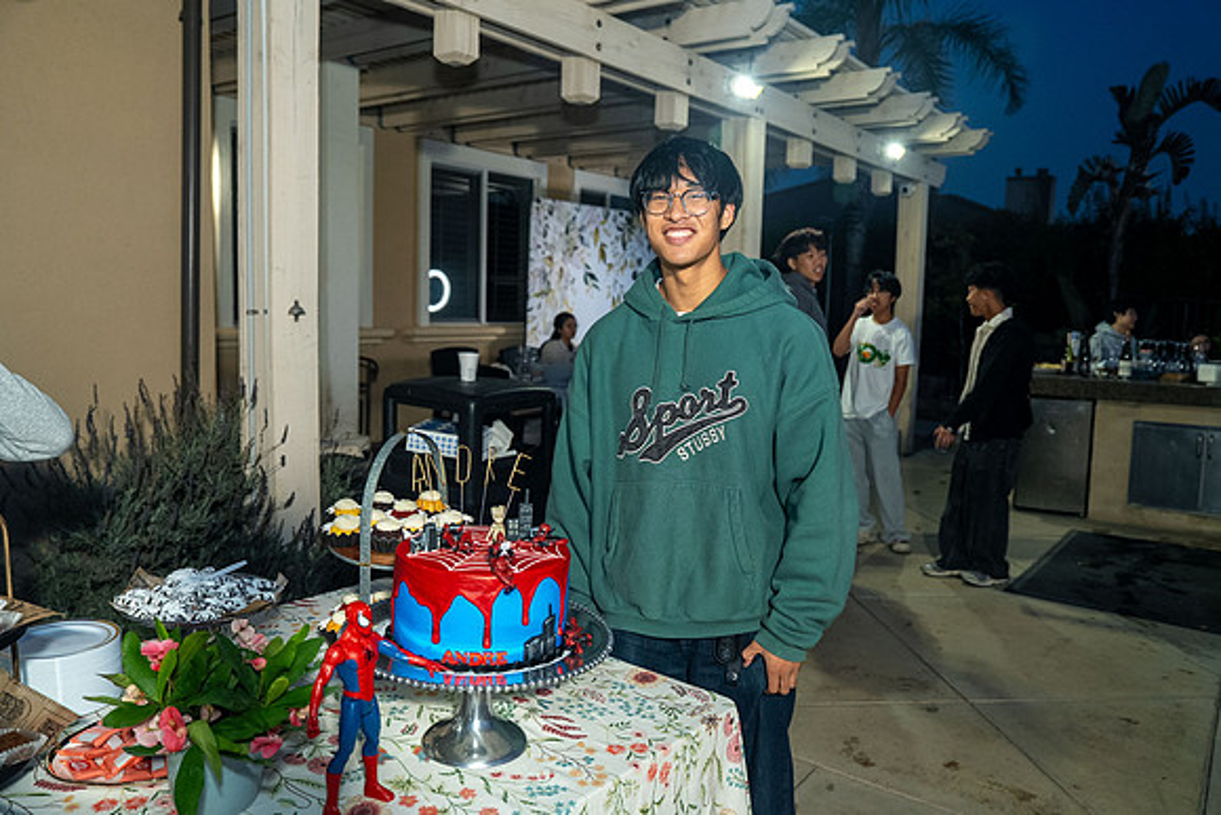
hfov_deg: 67.4
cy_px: 408
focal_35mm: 27
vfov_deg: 48.0
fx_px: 916
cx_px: 610
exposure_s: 1/160
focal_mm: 27
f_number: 3.5
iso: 640
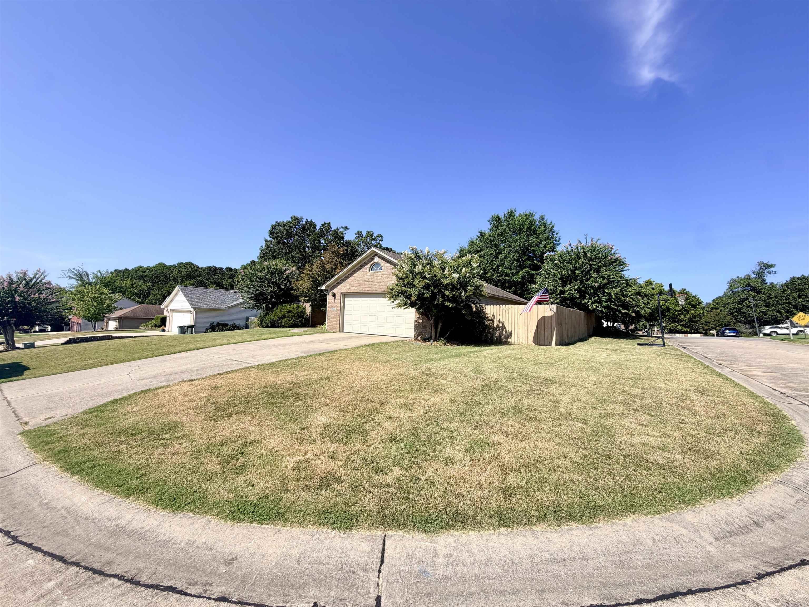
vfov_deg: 85.7
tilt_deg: +1.9
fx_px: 327
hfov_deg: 102.1
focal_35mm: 14
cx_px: 404
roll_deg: -1.6
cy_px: 304
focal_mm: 2.22
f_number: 2.2
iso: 20
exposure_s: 1/820
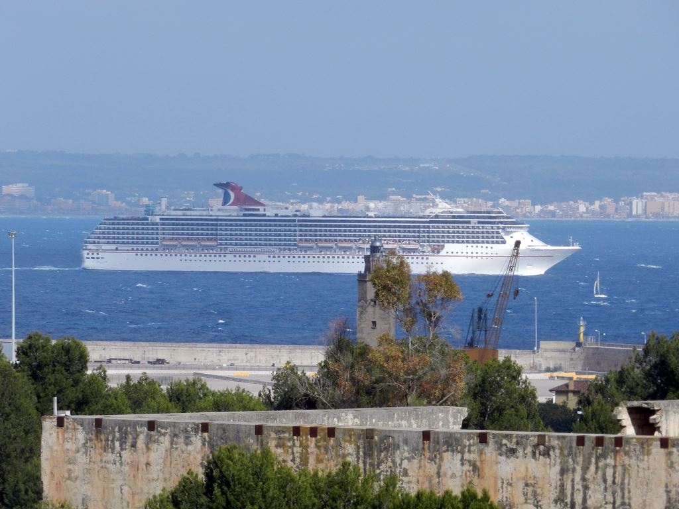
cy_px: 254
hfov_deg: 5.3
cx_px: 340
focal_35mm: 372
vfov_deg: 4.0
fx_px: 7297
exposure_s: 1/1000
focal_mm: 66.1
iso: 160
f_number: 5.6
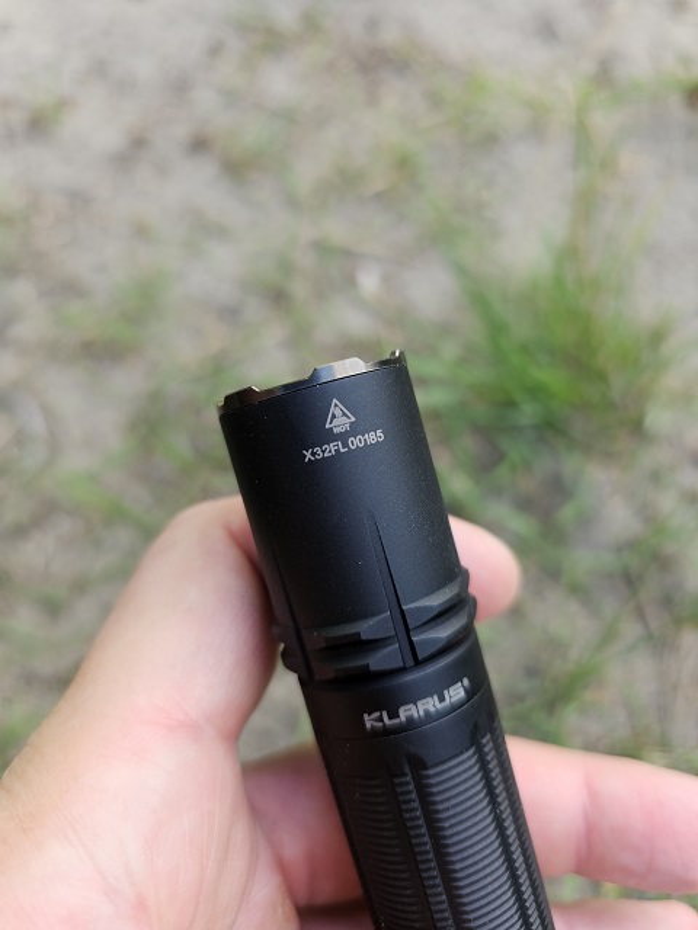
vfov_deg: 73.9
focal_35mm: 23
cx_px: 349
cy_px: 465
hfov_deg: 58.9
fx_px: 618
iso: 64
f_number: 1.7
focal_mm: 6.3
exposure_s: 1/180
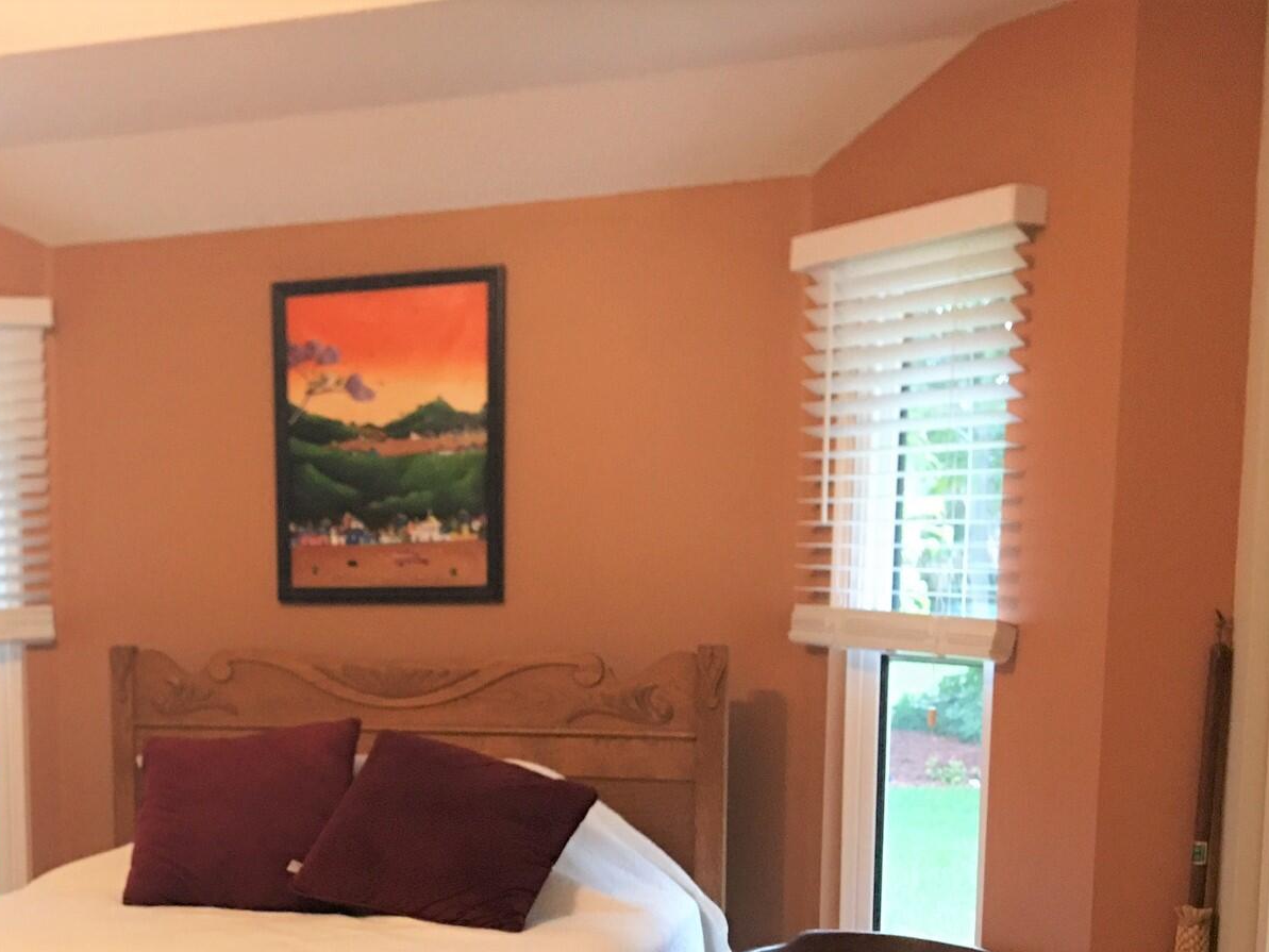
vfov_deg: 28.8
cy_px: 803
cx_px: 278
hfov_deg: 37.7
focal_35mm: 49
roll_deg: +0.7
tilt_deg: -7.4
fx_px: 1796
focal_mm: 4.15
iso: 100
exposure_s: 1/15
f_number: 2.2
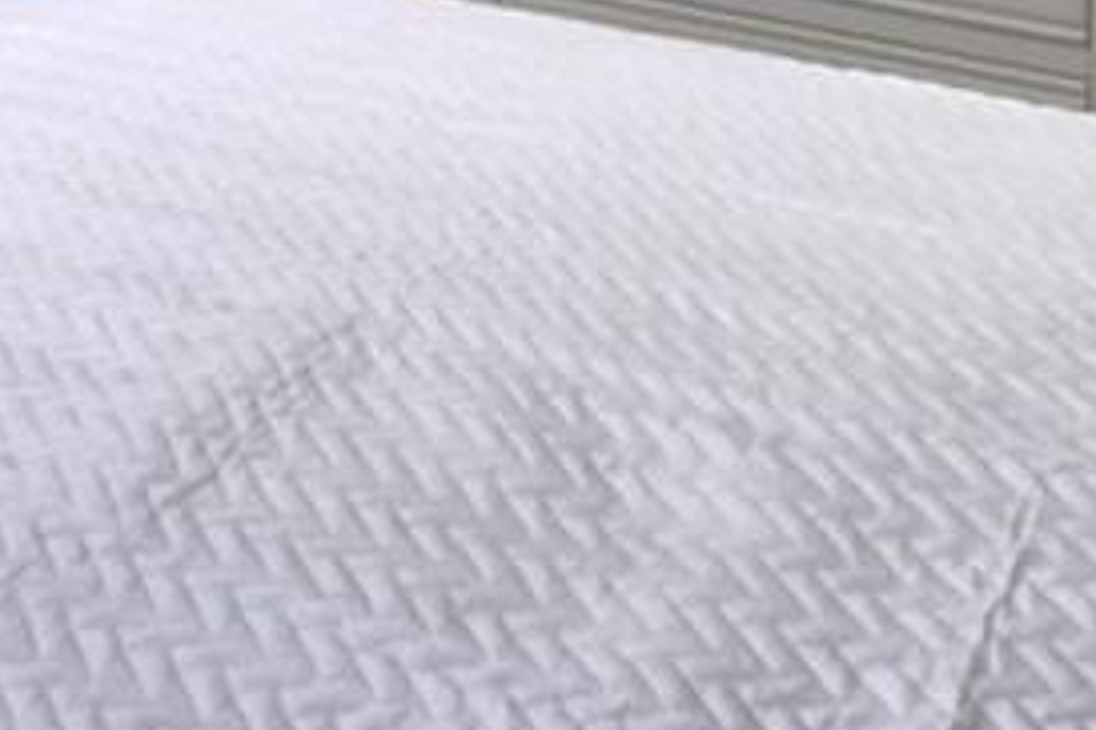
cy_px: -794
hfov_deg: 21.4
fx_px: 2679
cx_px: -237
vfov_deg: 13.1
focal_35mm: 88
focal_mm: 10
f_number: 4.5
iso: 360
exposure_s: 1/125
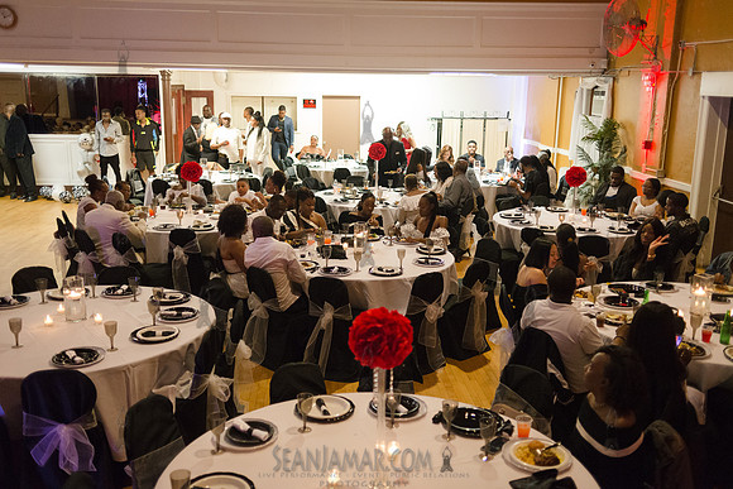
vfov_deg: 37.9
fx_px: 713
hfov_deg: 54.4
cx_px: 366
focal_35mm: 35
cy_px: 244
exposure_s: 1/160
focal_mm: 35
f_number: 2.8
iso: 4000
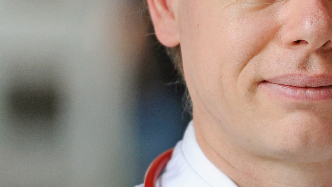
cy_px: 108
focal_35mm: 770
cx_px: 337
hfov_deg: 2.8
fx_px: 6779
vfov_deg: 1.6
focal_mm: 200
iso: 640
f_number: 3.2
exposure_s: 1/320
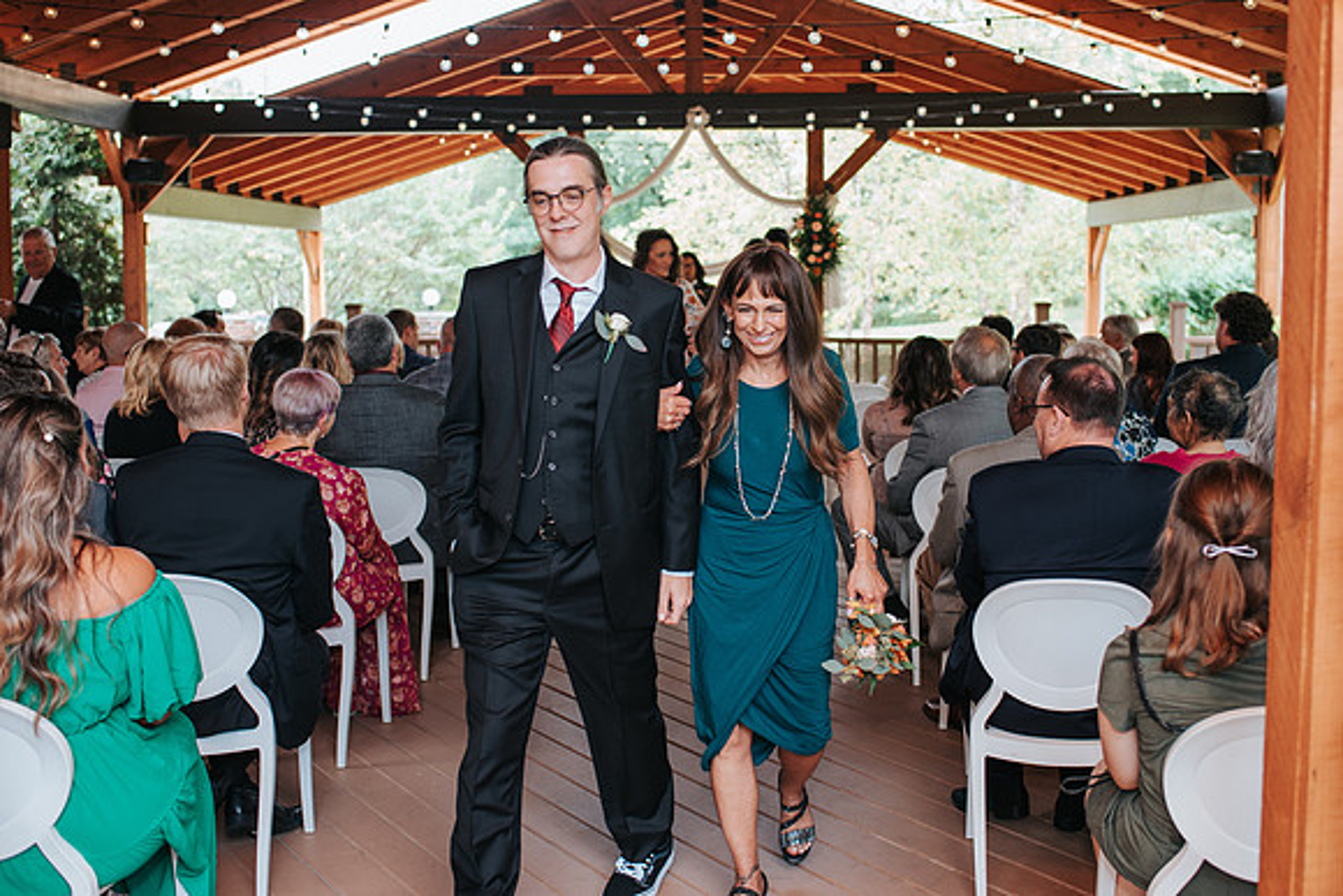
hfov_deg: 47.8
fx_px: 1514
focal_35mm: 41
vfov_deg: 32.9
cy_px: 396
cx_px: 674
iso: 280
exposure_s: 1/125
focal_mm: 35
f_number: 3.2
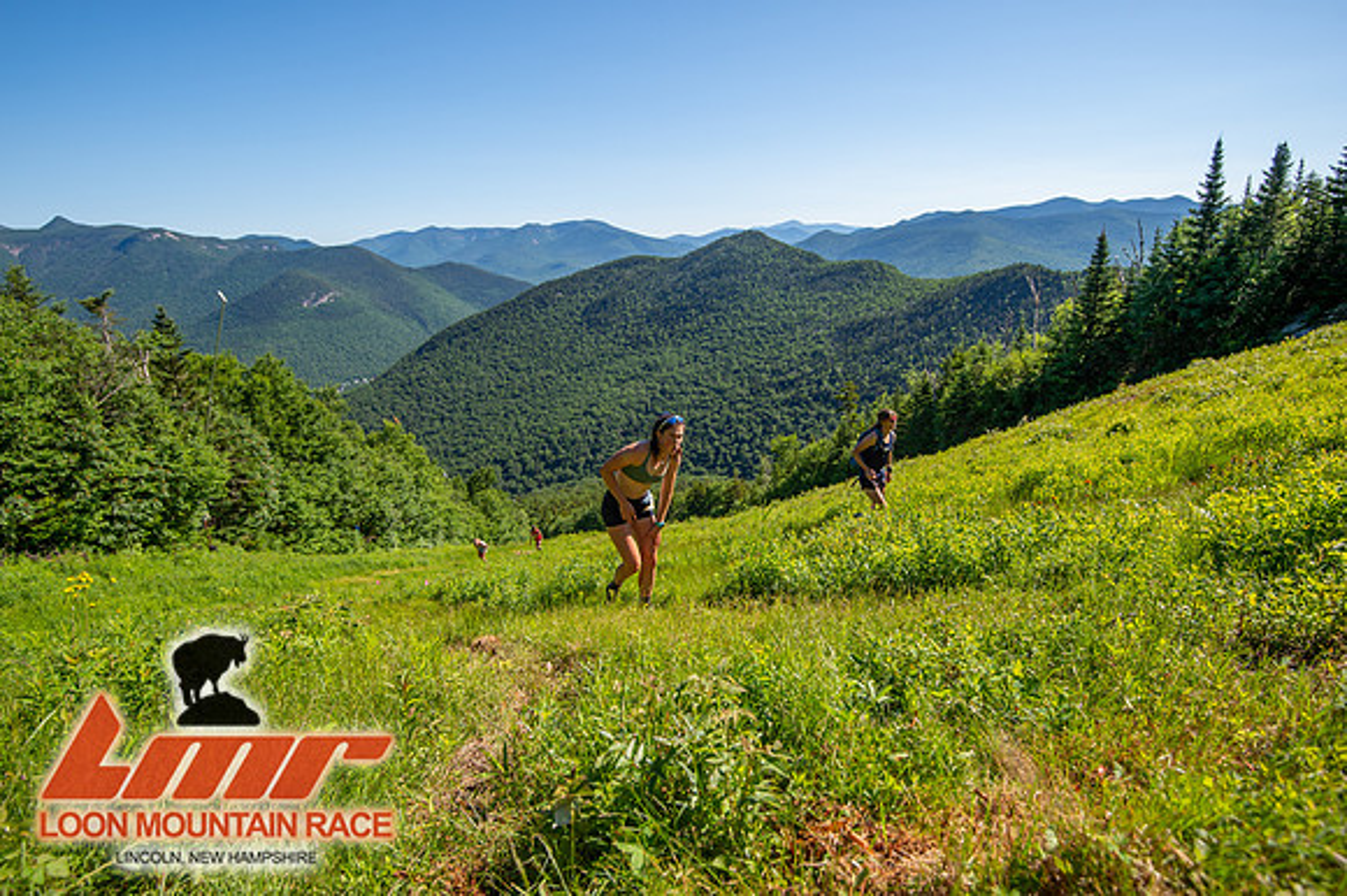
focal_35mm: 19
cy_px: 448
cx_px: 674
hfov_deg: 86.9
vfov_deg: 64.5
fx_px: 710
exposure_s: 1/500
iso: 100
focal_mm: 19
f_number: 5
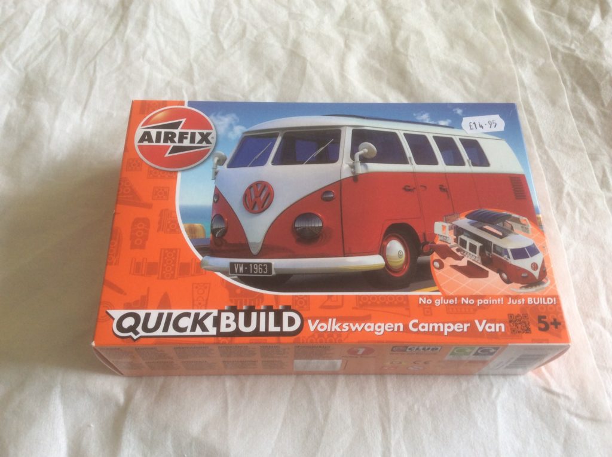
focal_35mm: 32
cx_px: 306
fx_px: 565
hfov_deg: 56.9
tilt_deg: -63.8
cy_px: 228
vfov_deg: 44.1
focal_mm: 3.3
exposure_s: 1/100
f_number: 2.4
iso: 50
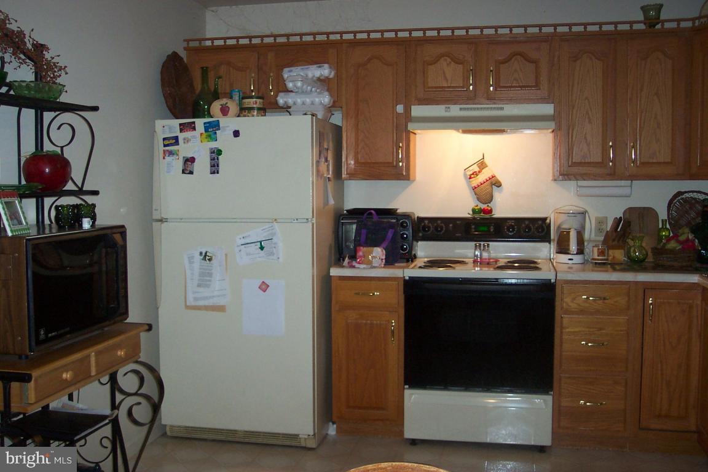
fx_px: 747
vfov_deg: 35.1
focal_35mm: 38
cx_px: 354
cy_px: 236
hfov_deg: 50.7
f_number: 2.8
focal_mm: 8
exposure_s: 1/30
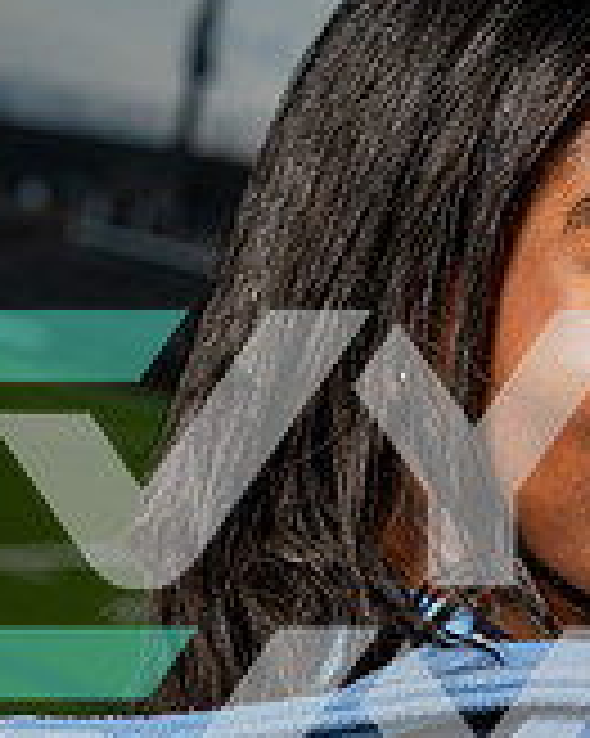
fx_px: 1966
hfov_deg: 16.7
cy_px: 770
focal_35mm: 90
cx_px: 590
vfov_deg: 20.5
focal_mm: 35
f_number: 4
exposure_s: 1/250
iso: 400
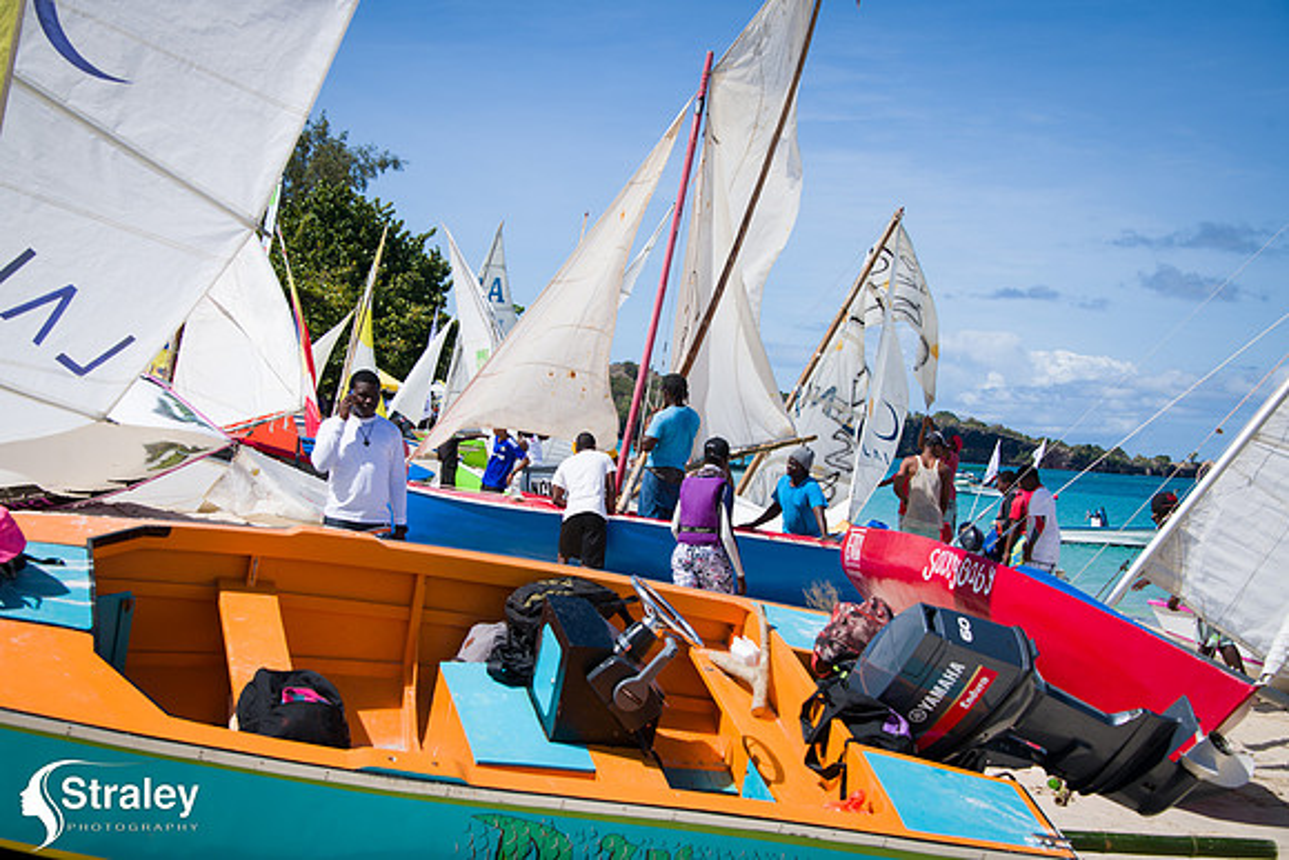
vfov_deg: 21.9
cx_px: 644
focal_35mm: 62
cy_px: 430
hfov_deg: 32.4
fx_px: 2220
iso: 64
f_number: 8
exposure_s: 1/320
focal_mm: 62
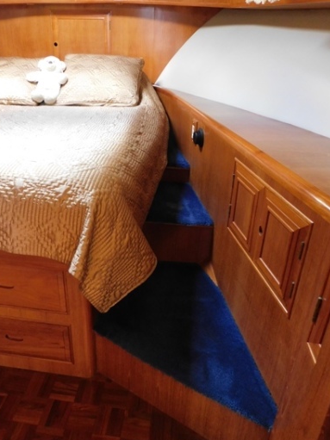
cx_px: 141
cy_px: 188
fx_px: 343
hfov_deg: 51.2
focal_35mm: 27
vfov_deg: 65.0
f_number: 3
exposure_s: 1/15
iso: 400
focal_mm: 4
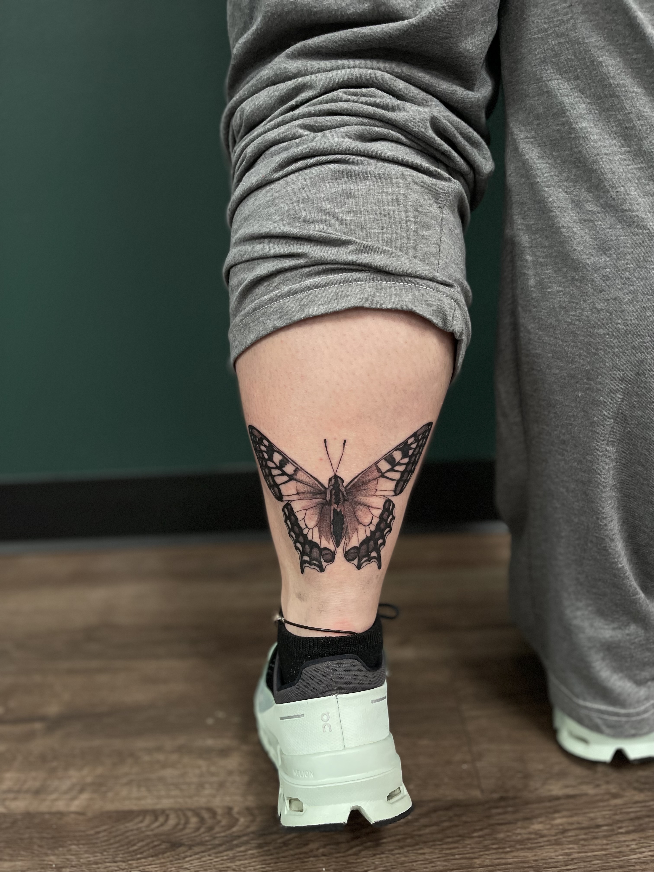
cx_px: 327
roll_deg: +3.5
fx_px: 655
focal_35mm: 26
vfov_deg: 67.3
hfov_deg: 53.1
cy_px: 436
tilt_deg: -21.2
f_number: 1.6
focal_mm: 5.1
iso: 400
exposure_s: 1/40
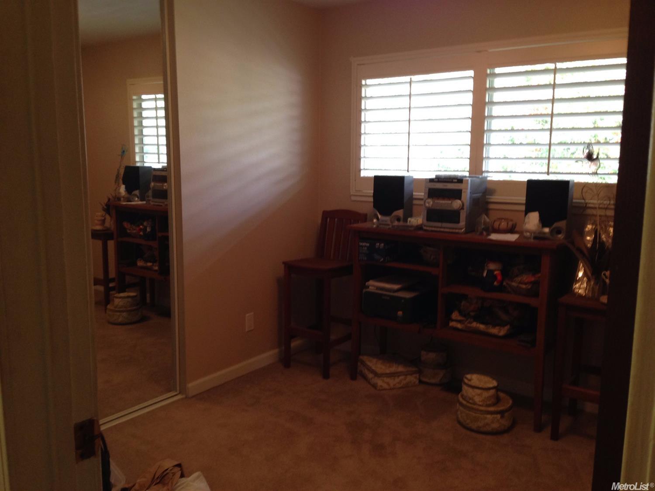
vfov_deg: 42.9
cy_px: 246
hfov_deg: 55.4
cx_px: 328
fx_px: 624
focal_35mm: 33
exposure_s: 1/20
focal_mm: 4.12
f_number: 2.4
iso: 100
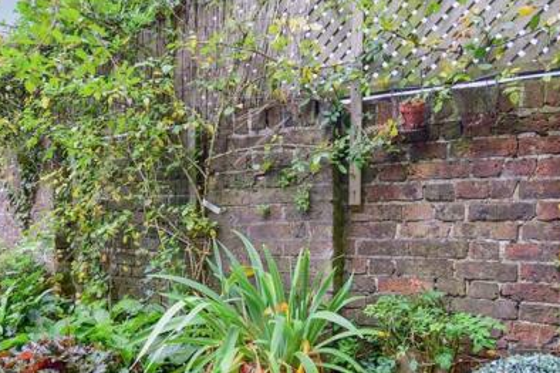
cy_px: 241
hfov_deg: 71.0
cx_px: 230
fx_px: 389
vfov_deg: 50.5
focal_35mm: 25
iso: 200
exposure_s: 1/80
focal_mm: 10
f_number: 4.5
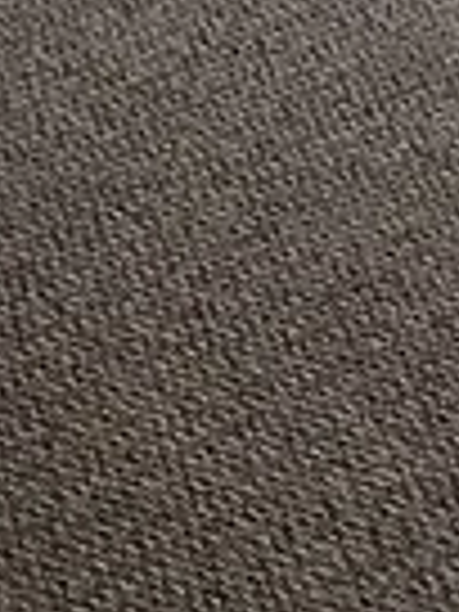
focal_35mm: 196
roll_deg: -2.1
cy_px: -1125
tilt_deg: -12.7
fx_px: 3465
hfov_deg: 7.6
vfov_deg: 8.6
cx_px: 130
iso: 200
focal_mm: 5.7
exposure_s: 1/60
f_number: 1.5
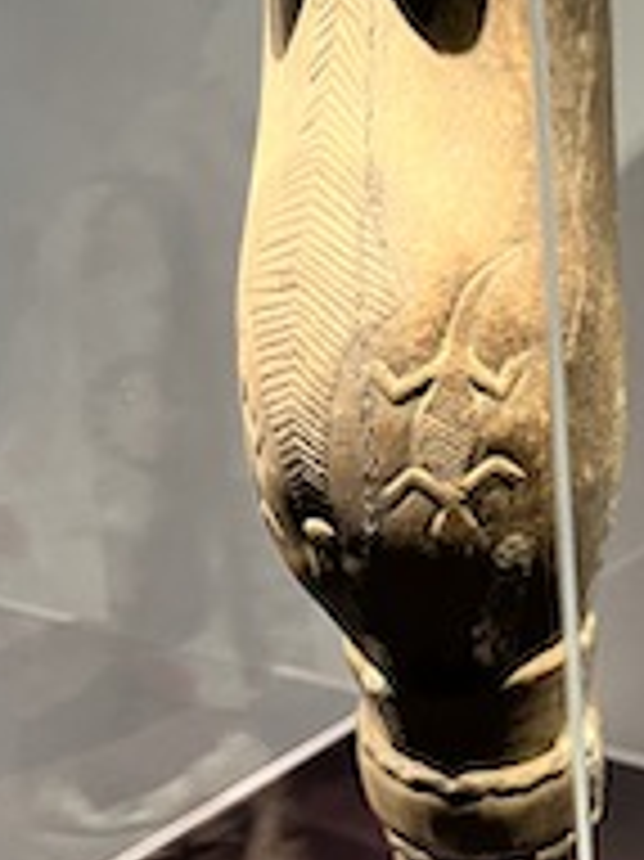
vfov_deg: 28.5
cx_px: 529
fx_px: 1689
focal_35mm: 68
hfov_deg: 21.3
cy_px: 351
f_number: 1.6
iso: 500
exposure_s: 1/30
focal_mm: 5.1
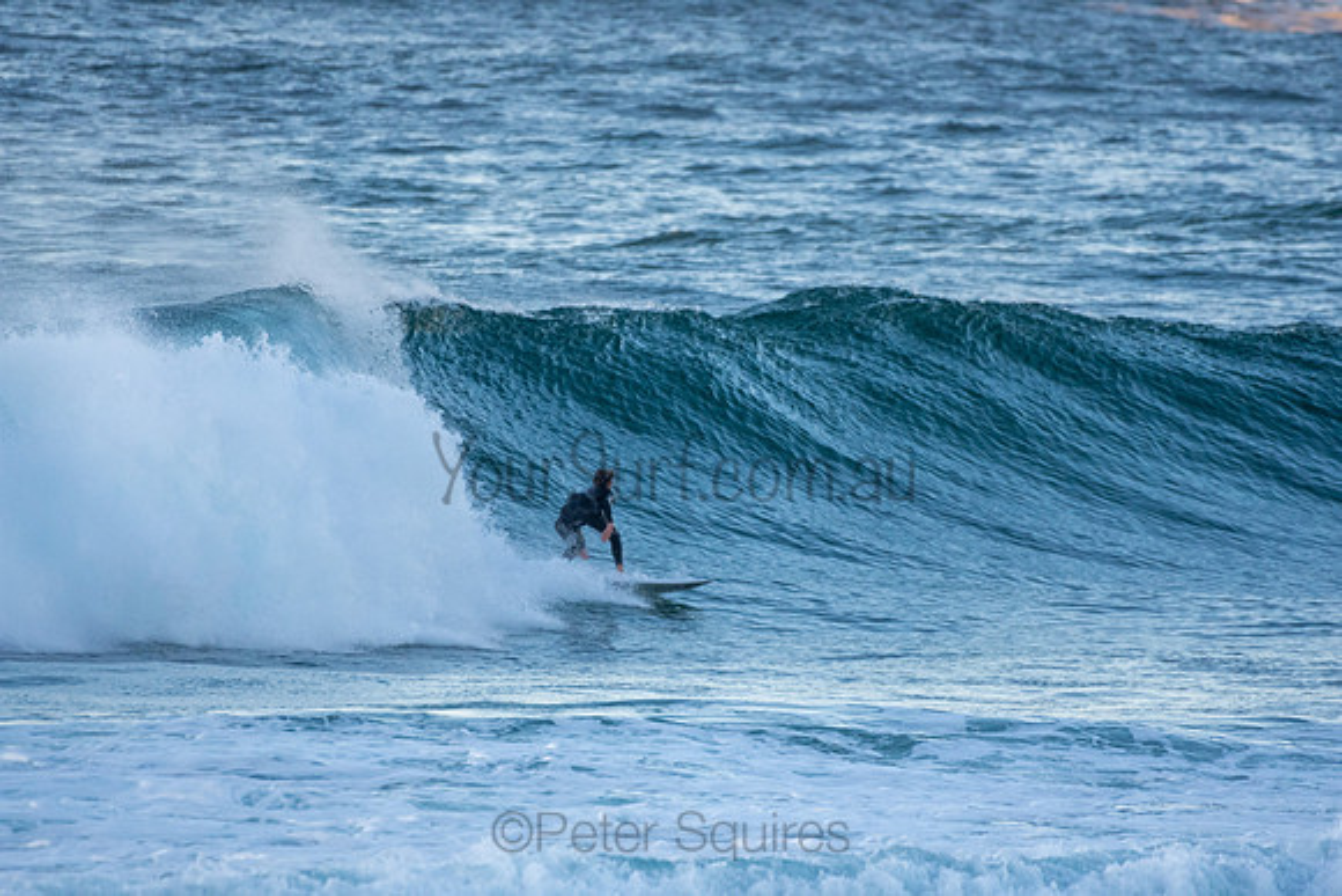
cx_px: 671
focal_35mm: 750
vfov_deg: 1.8
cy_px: 448
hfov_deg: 2.7
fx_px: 27964
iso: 900
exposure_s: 1/1250
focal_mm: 500
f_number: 5.6
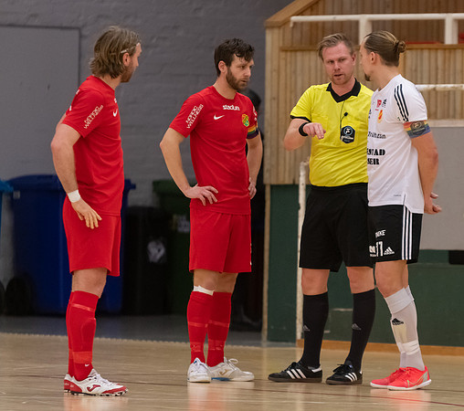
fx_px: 6029
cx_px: 342
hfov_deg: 4.4
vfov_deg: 3.9
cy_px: 237
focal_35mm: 421
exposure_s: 1/800
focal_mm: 200
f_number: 3.2
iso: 1400
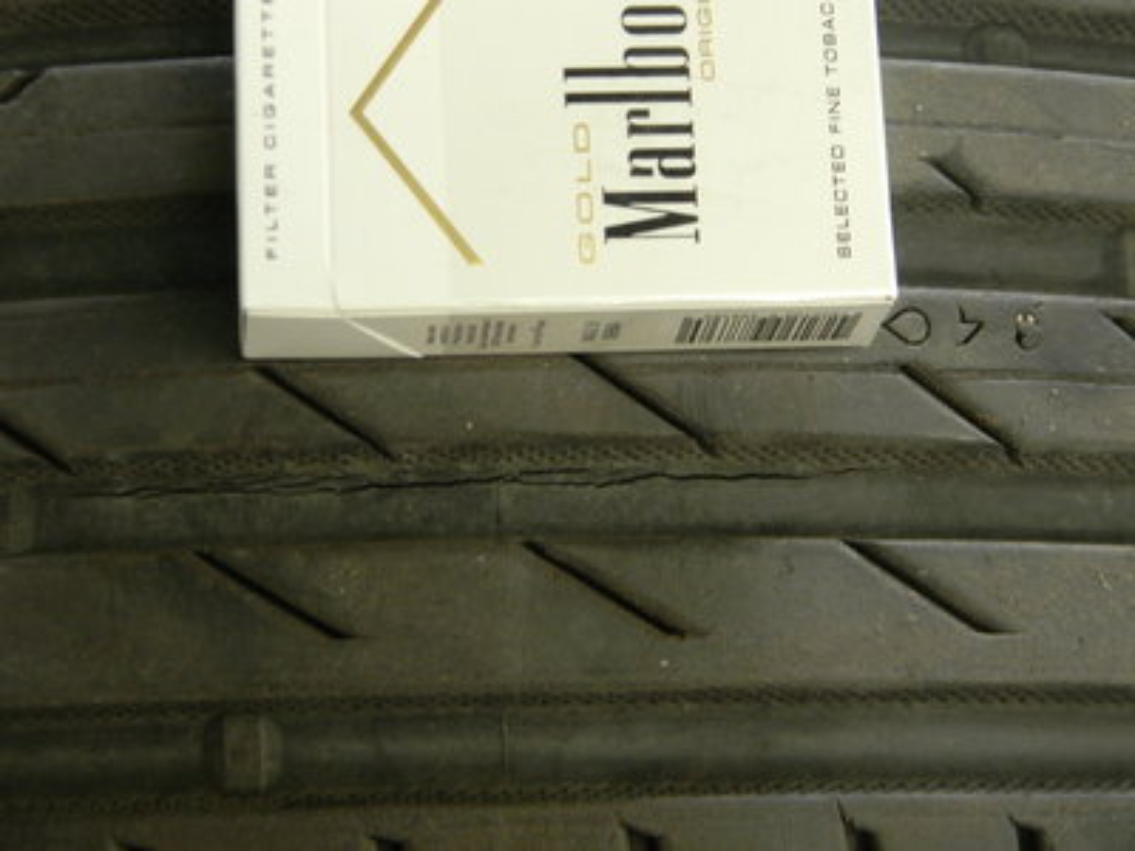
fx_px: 2721
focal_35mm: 83
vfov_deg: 17.8
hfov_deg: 23.6
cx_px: 568
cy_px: 426
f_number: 4.5
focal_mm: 15.1
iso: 271
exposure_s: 1/30
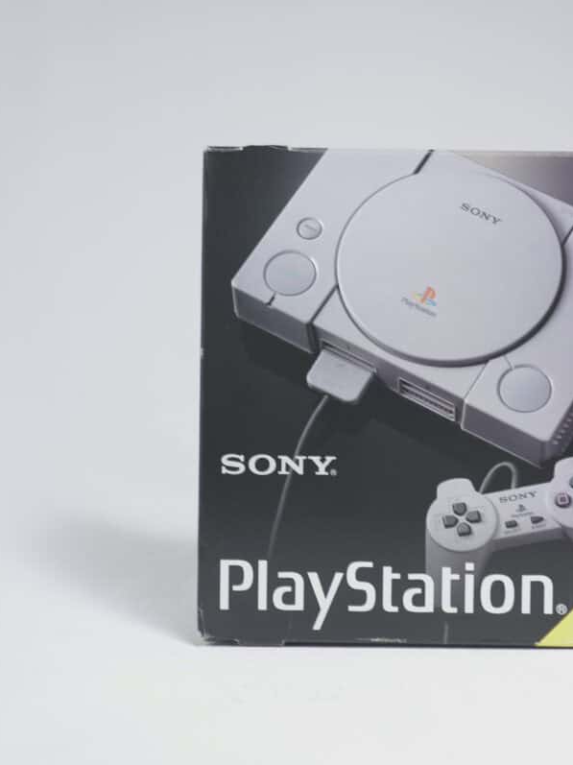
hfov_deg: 33.5
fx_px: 928
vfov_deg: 44.8
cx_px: 446
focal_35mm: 42
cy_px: 383
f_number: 5.6
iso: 100
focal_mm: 29
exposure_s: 1/4
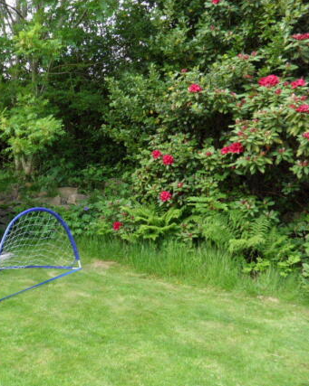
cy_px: 192
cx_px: 50
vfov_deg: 55.7
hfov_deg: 43.1
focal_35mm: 32
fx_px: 366
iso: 100
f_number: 3.2
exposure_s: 1/90
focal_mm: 3.9
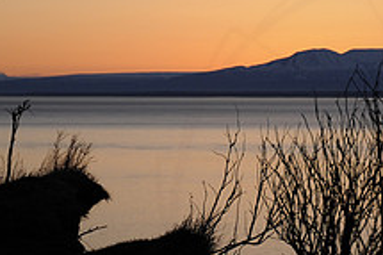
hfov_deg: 12.6
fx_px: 1722
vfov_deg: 8.5
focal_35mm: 162
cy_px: 120
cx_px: 310
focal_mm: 40
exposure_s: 1/125
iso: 200
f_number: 4.2
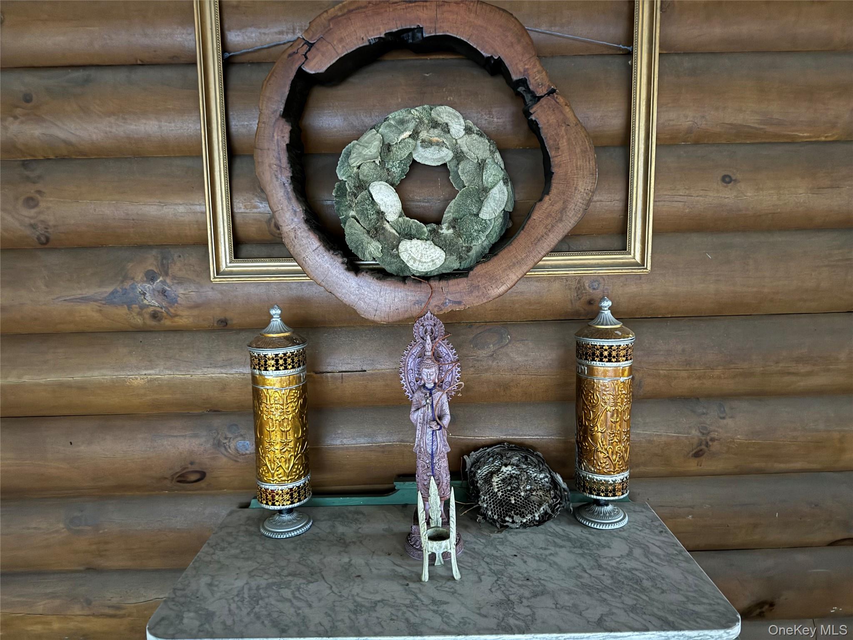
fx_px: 591
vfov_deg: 56.8
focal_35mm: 24
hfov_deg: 71.6
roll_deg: +1.8
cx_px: 426
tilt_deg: -7.4
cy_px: 320
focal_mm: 6.76
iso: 1250
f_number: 1.78
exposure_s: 1/15
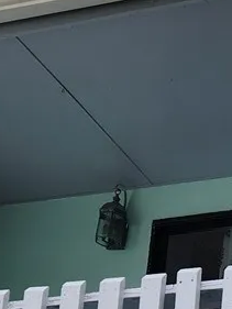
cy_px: 484
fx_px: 1170
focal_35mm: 131
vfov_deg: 14.0
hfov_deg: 10.9
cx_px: 350
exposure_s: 1/299
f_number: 1.8
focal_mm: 5.4
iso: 20
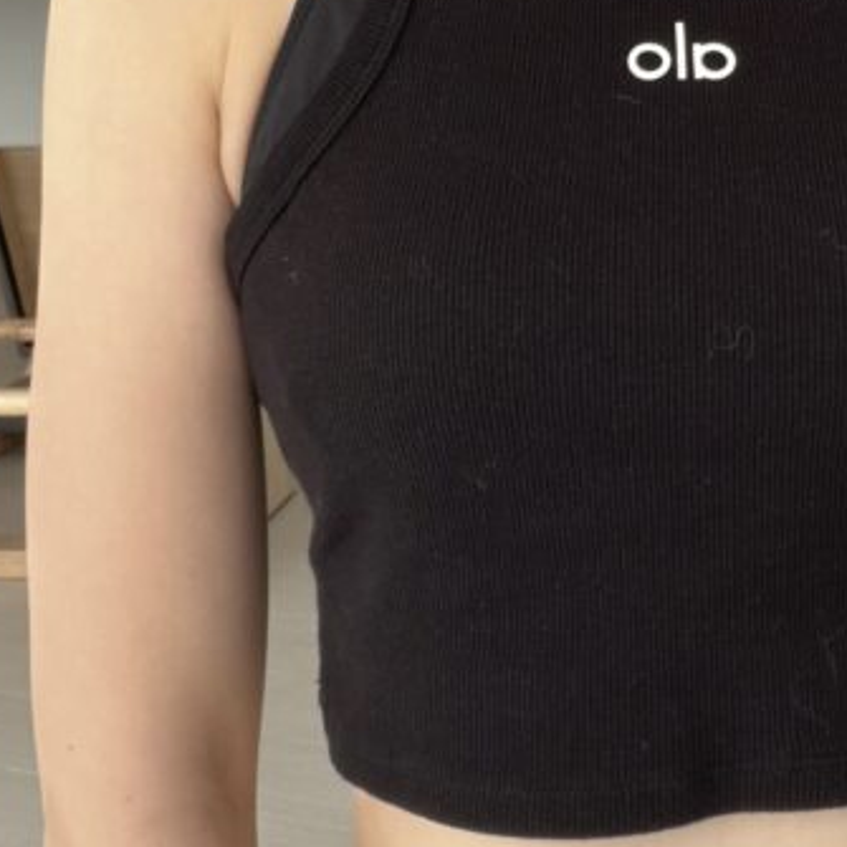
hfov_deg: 30.5
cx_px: 733
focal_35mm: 54
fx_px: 1495
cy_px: -281
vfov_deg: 26.4
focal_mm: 2.71
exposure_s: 1/125
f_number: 1.9
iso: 25
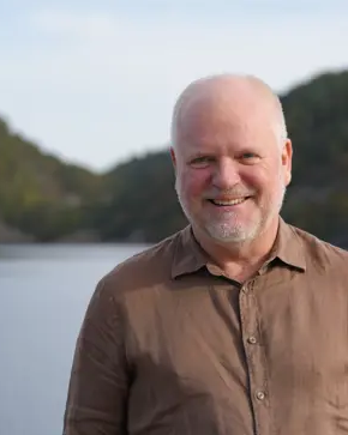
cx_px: 209
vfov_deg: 15.9
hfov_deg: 12.7
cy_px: 218
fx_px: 1559
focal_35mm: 121
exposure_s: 1/500
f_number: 4.5
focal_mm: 85
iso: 100
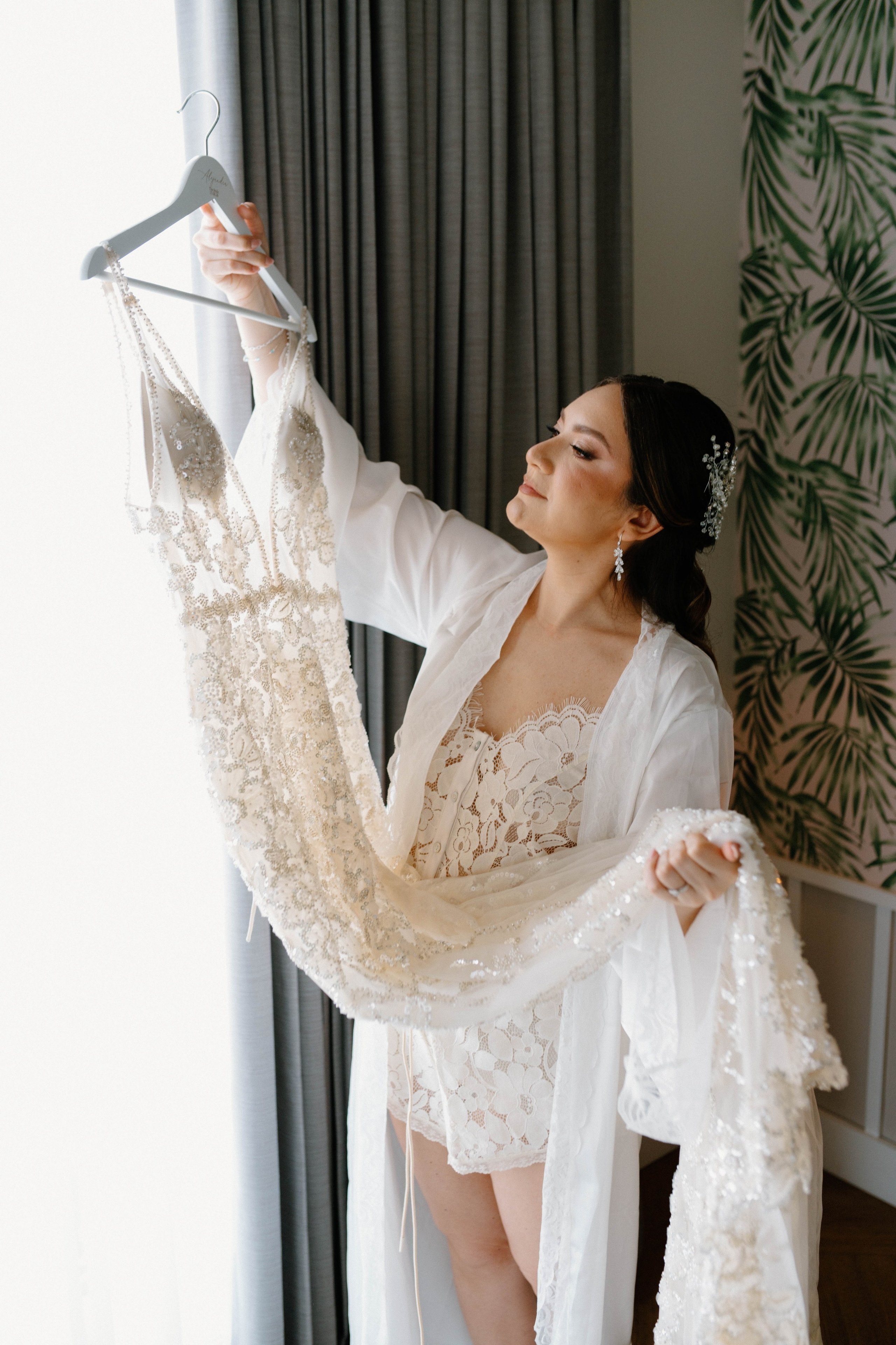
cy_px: 672
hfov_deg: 37.9
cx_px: 448
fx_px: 1307
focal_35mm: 35
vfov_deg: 54.4
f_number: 2.8
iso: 500
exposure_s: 1/200
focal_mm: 35
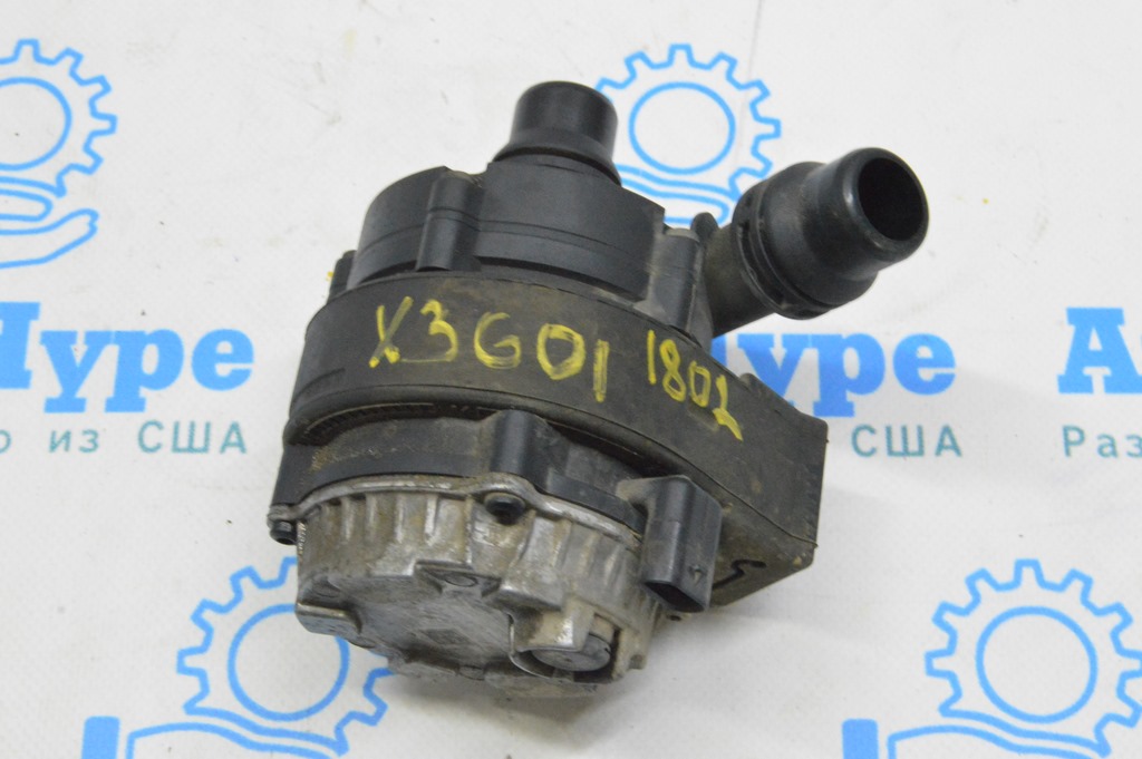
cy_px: 380
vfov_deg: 21.5
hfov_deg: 31.9
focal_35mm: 63
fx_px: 1997
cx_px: 571
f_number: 20
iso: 6400
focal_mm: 42
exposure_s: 1/15
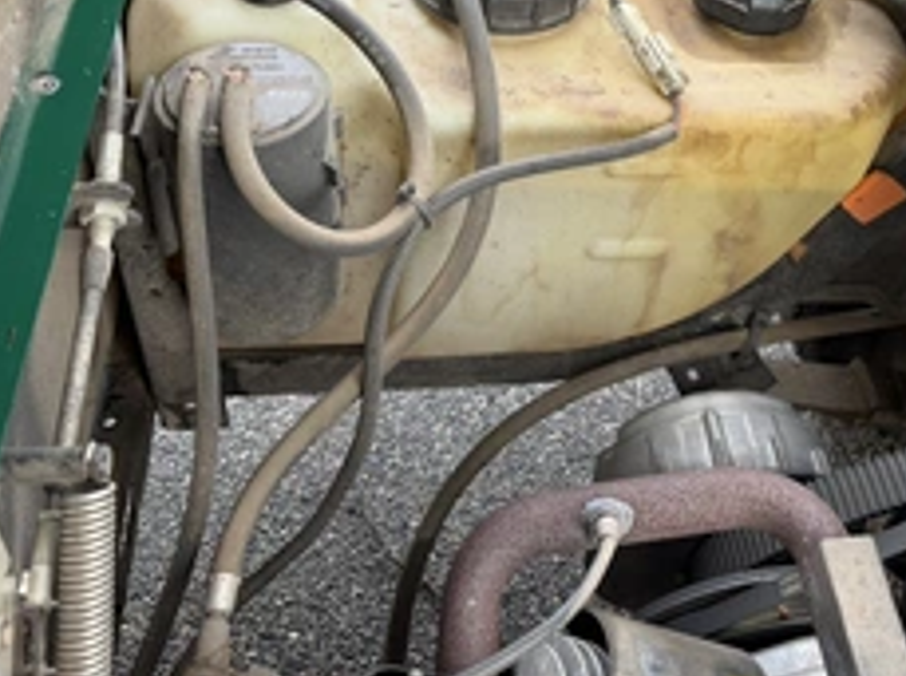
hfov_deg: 44.4
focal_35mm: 42
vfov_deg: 32.8
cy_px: 91
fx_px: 1098
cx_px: 586
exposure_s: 1/121
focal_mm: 6.76
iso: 125
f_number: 1.78
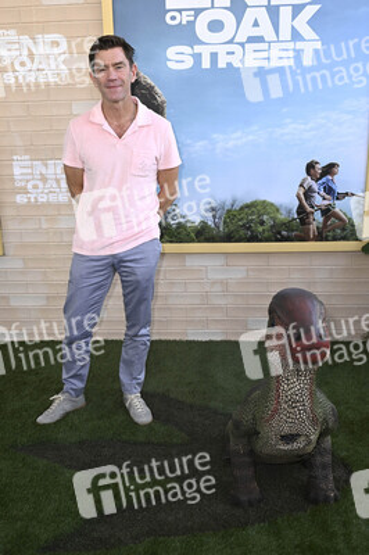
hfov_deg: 37.8
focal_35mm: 35
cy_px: 278
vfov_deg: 54.5
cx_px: 184
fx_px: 539
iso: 640
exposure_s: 1/250
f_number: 6.3
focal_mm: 35
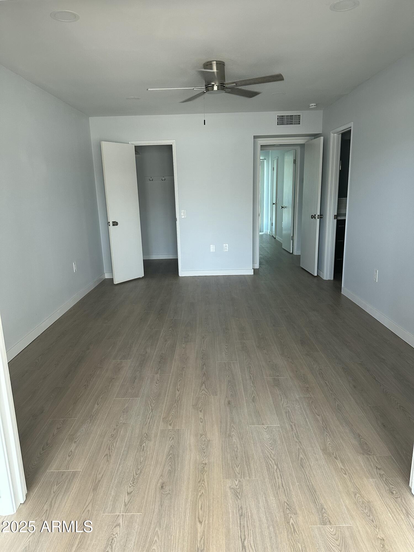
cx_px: 207
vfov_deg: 71.6
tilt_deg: -12.3
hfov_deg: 56.8
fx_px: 383
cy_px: 276
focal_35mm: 24
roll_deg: +1.5
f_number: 1.78
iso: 250
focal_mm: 6.86
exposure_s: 1/101
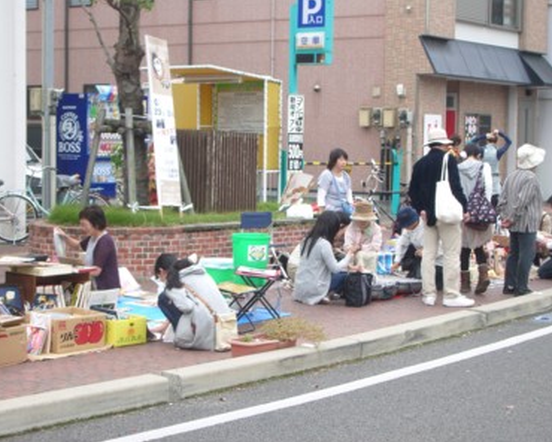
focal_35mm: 78
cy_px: 221
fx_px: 1274
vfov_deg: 19.7
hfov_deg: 24.4
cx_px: 292
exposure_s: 1/100
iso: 100
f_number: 3.9
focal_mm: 12.2
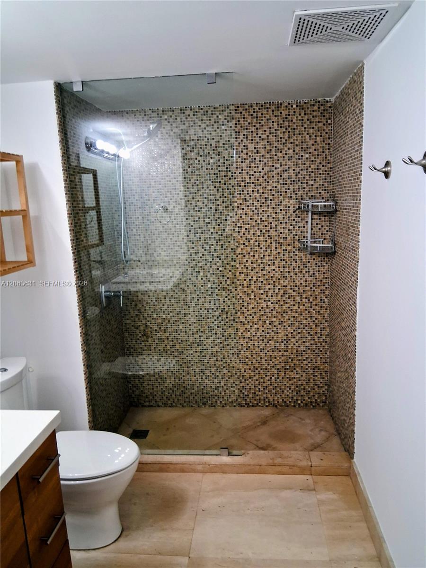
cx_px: 213
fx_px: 427
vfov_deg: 67.3
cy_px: 284
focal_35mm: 26
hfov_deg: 53.1
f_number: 1.8
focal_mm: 3.98
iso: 250
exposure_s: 1/60
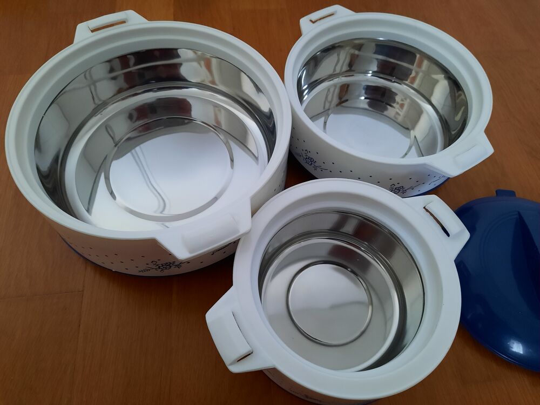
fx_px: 390
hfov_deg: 69.4
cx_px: 270
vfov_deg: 54.9
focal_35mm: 25
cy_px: 202
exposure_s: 1/25
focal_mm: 4.6
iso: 640
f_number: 2
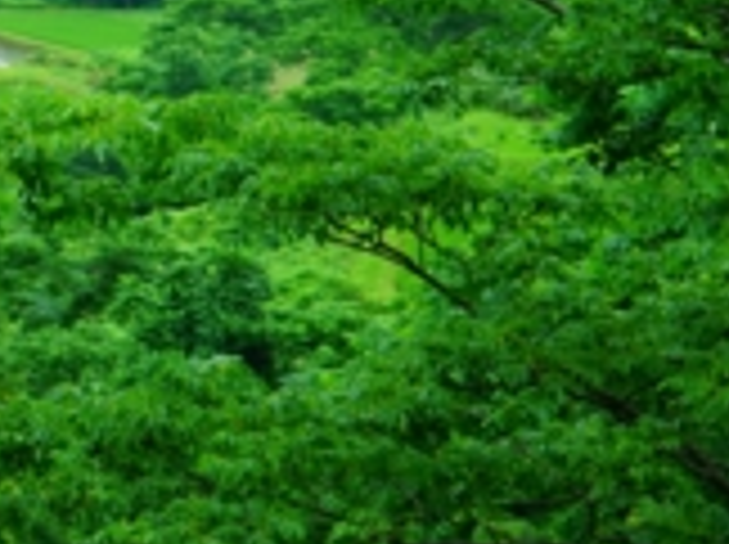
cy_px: -513
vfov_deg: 6.3
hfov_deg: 8.1
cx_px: -909
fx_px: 4794
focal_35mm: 228
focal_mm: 48
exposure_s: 1/60
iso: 125
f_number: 4.5
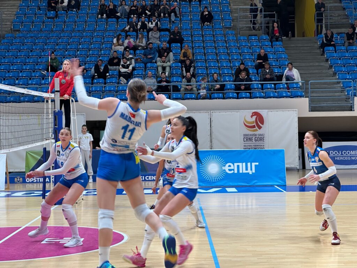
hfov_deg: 25.3
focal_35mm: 77
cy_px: 134
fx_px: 794
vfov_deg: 19.1
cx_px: 178
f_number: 2.8
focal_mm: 9
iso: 125
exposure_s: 1/107
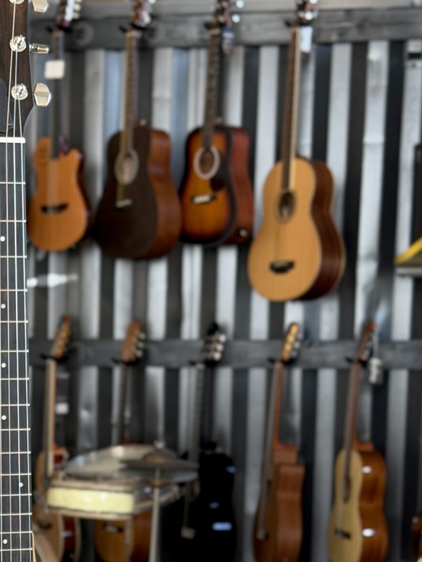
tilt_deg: -6.8
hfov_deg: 13.9
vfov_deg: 18.4
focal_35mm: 105
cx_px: -13
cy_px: 521
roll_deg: -1.2
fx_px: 1706
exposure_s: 1/121
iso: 100
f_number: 1.78
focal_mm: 6.76
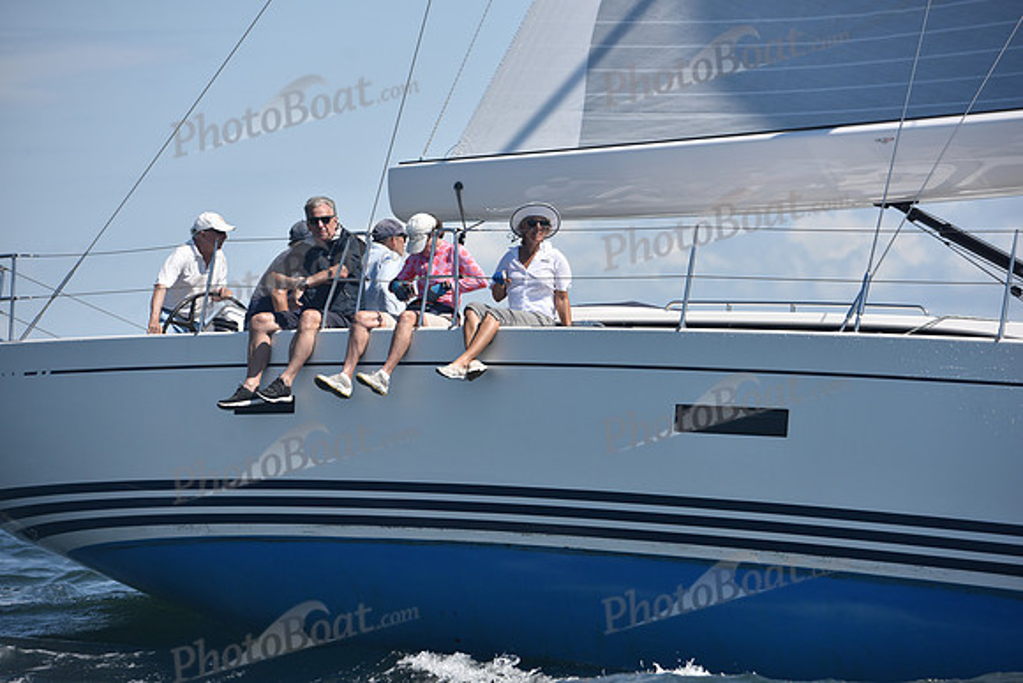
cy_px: 342
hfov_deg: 11.4
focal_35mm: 180
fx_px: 5116
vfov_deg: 7.6
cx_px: 512
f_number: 5.6
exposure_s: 1/1000
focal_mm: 180
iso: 250
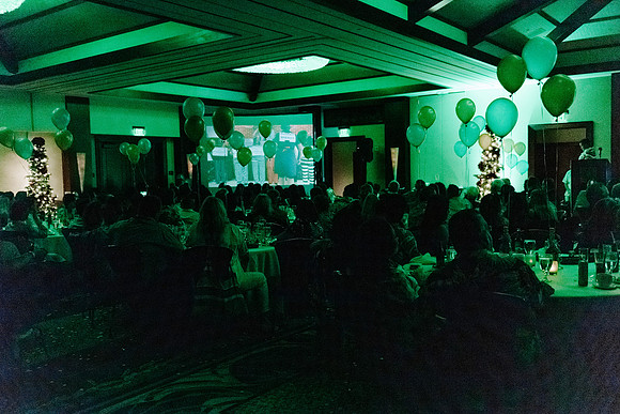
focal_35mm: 33
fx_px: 566
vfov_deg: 40.2
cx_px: 310
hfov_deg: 57.4
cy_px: 207
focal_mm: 32
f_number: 2.8
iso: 16000
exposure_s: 1/160
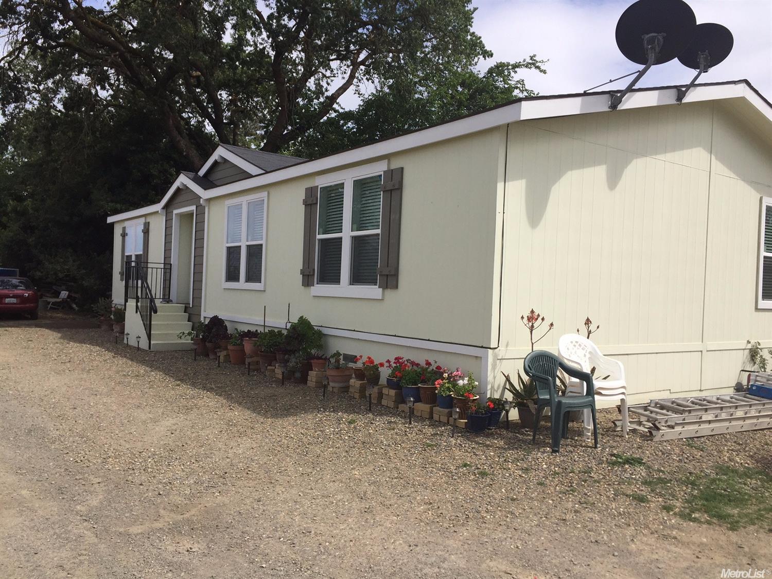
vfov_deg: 48.2
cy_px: 290
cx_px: 386
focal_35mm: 29
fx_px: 647
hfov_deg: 61.7
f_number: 2.2
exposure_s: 1/3049
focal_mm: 4.15
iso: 32
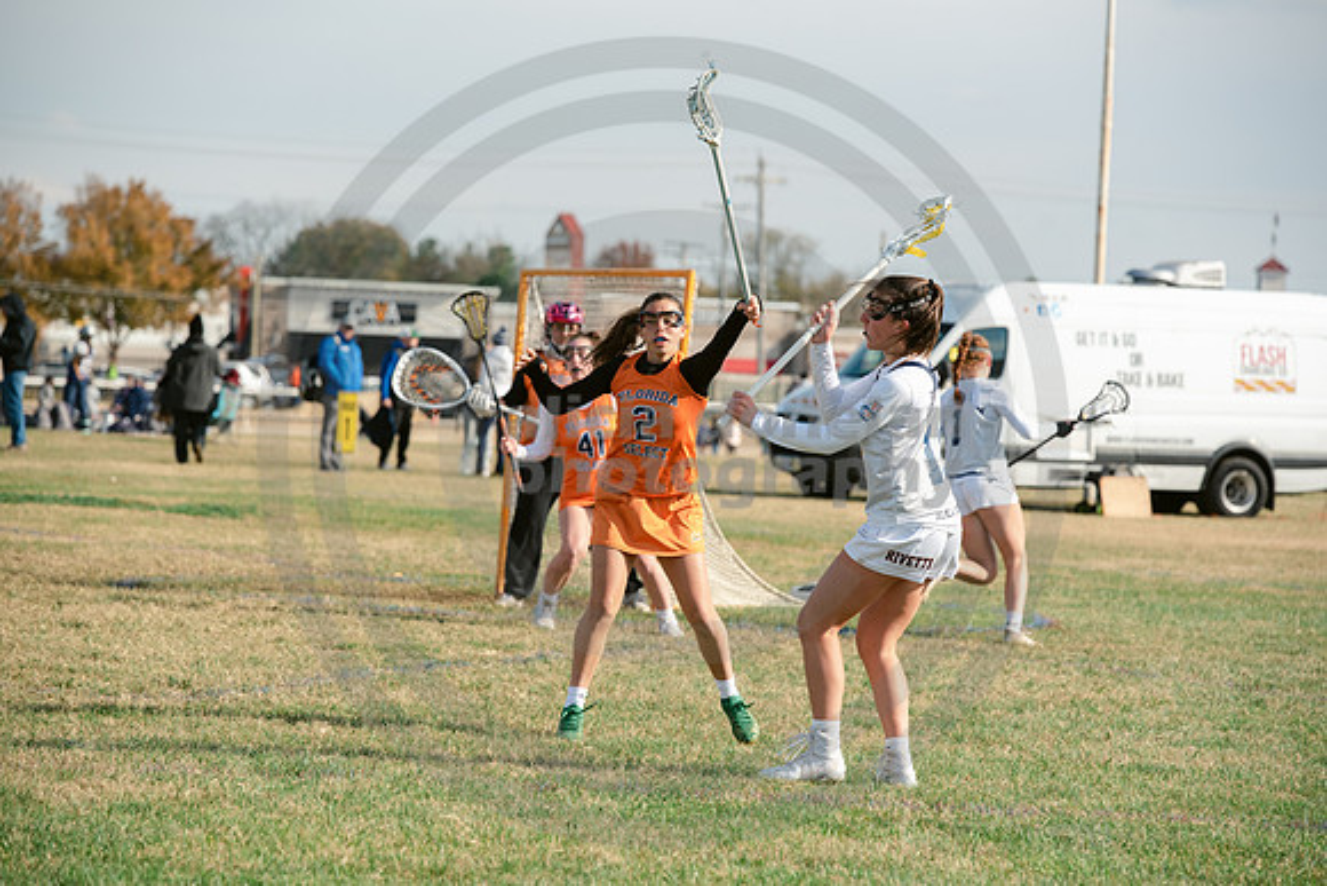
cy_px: 443
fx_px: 5899
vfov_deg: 8.6
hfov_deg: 12.8
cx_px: 664
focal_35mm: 160
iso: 250
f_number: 5
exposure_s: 1/1600
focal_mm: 160
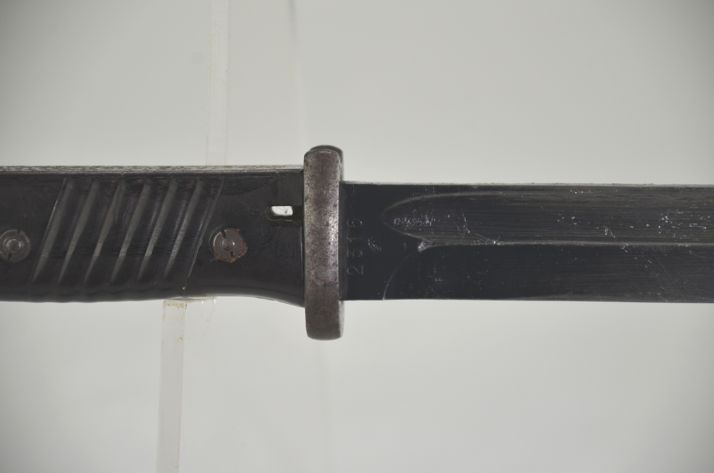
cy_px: 236
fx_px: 4008
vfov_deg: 6.8
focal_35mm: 202
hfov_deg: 10.2
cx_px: 357
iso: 400
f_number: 5.6
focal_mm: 135
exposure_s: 1/320
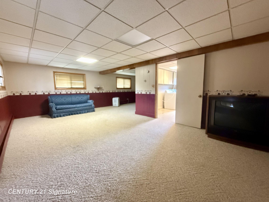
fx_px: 109
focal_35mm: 14
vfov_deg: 85.7
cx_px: 134
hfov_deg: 102.1
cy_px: 101
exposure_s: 1/60
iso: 1000
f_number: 2.2
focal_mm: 2.22
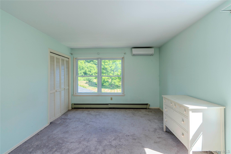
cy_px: 77
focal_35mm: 16
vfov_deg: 73.7
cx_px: 116
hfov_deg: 96.7
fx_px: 103
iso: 400
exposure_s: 1/25
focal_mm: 16
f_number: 9
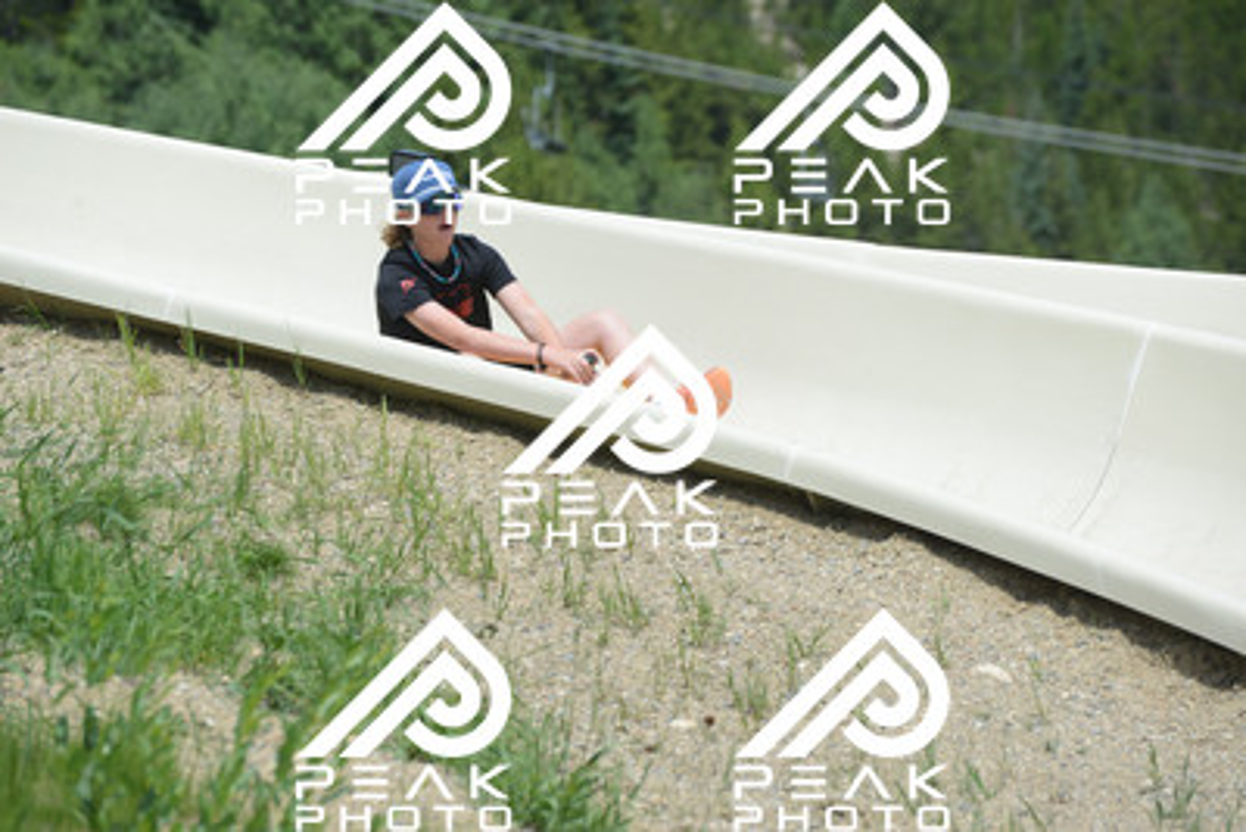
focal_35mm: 195
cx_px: 623
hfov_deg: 10.5
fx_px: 6751
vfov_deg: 7.0
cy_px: 416
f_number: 6.3
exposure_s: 1/640
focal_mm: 195
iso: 280
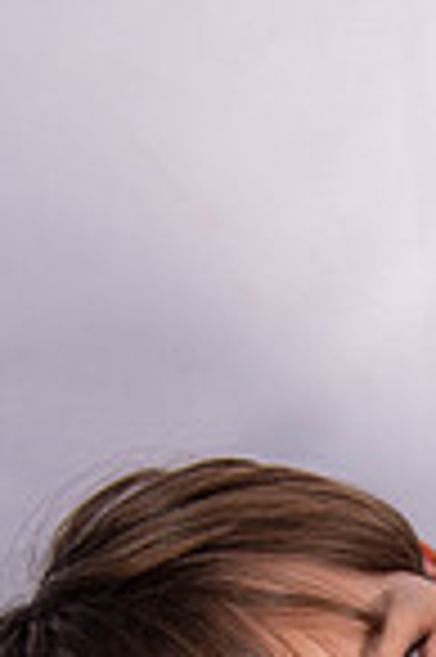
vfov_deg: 12.6
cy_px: 821
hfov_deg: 8.5
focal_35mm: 159
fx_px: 2895
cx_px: 571
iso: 125
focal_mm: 40
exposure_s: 1/160
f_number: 4.5
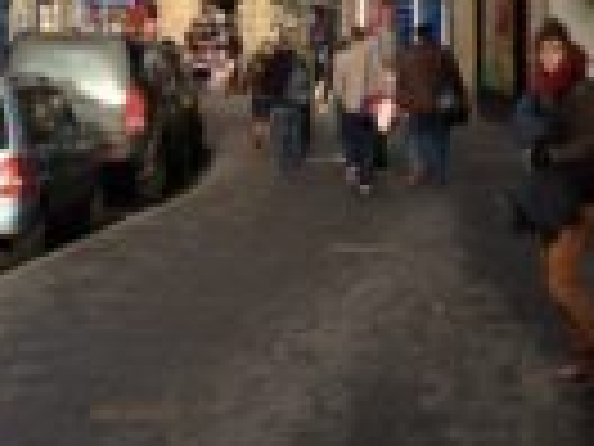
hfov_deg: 18.5
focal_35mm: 106
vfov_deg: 13.6
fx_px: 1819
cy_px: -77
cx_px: 270
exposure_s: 1/464
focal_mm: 4.28
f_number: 2.4
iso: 50
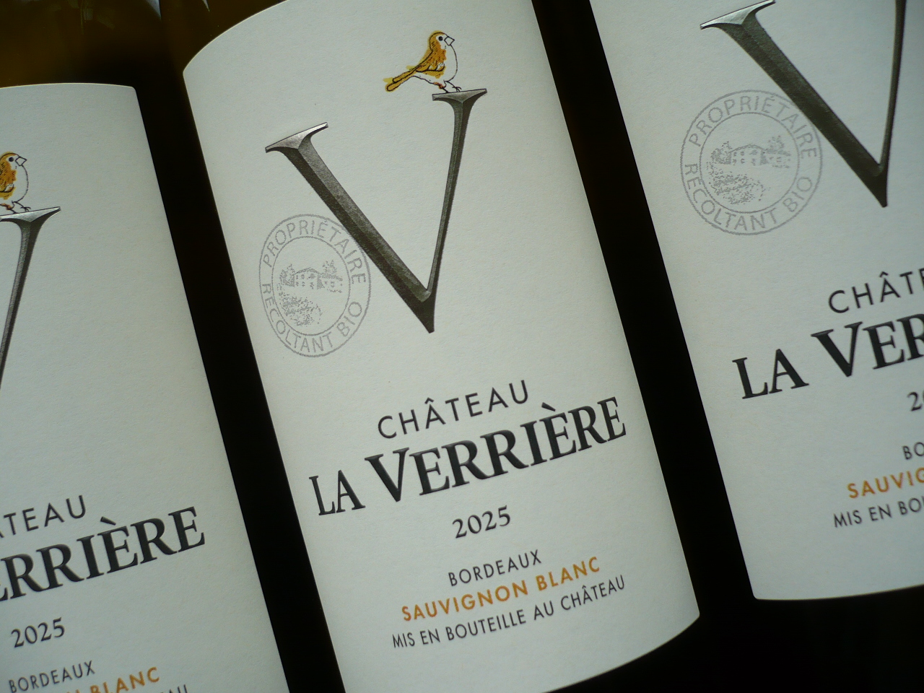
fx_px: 934
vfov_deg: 40.7
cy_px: 346
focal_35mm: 35
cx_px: 462
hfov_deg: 52.6
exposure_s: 1/160
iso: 100
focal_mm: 5.8
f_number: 2.8
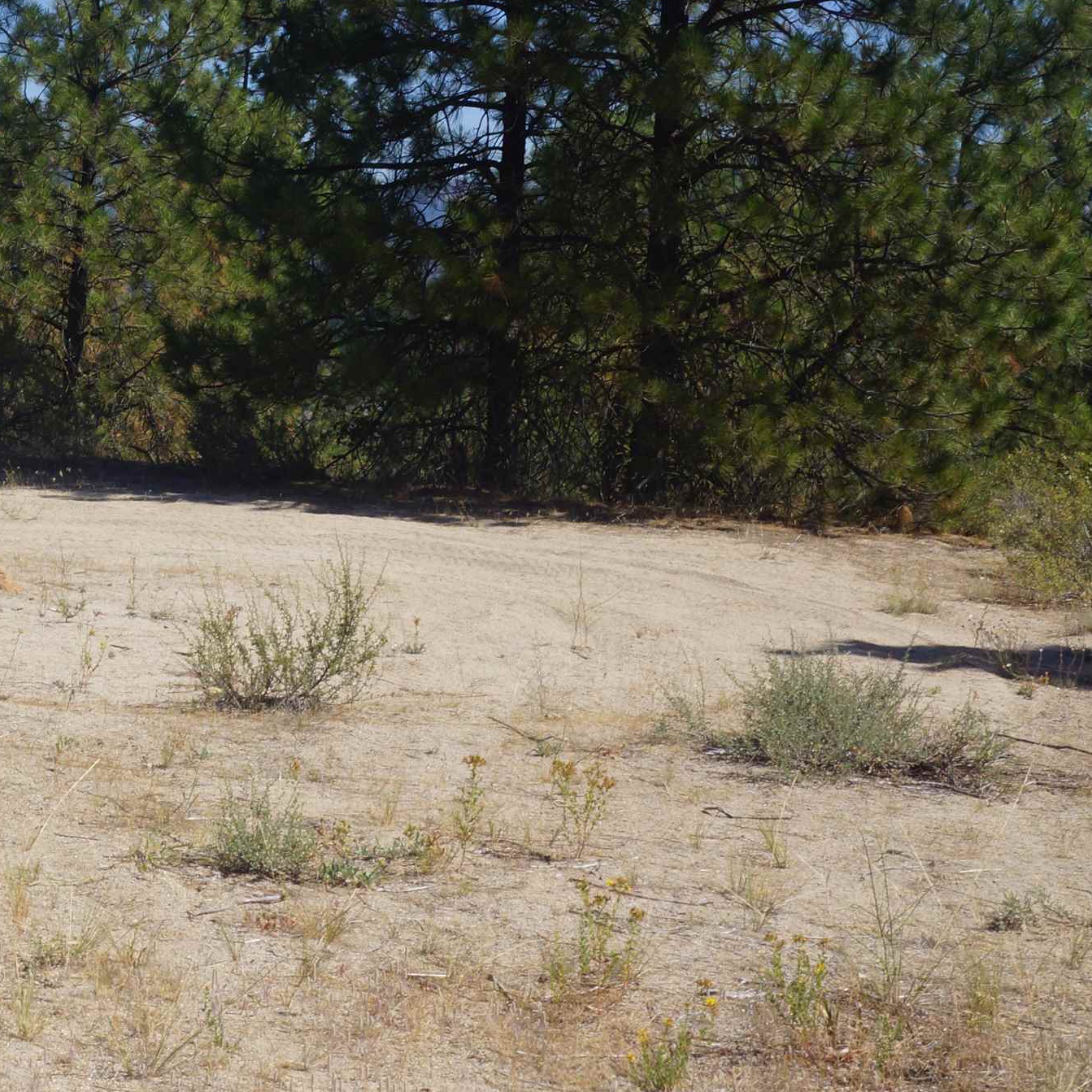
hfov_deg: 23.2
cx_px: -113
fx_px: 2498
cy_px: 430
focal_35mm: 70
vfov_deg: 24.6
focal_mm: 24
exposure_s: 1/100
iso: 100
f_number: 16
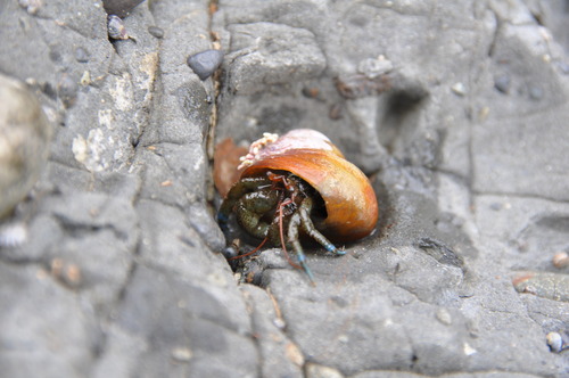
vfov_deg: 4.6
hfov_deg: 6.9
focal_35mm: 300
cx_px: 284
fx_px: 4735
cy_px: 189
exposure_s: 1/125
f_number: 8
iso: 200
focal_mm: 200
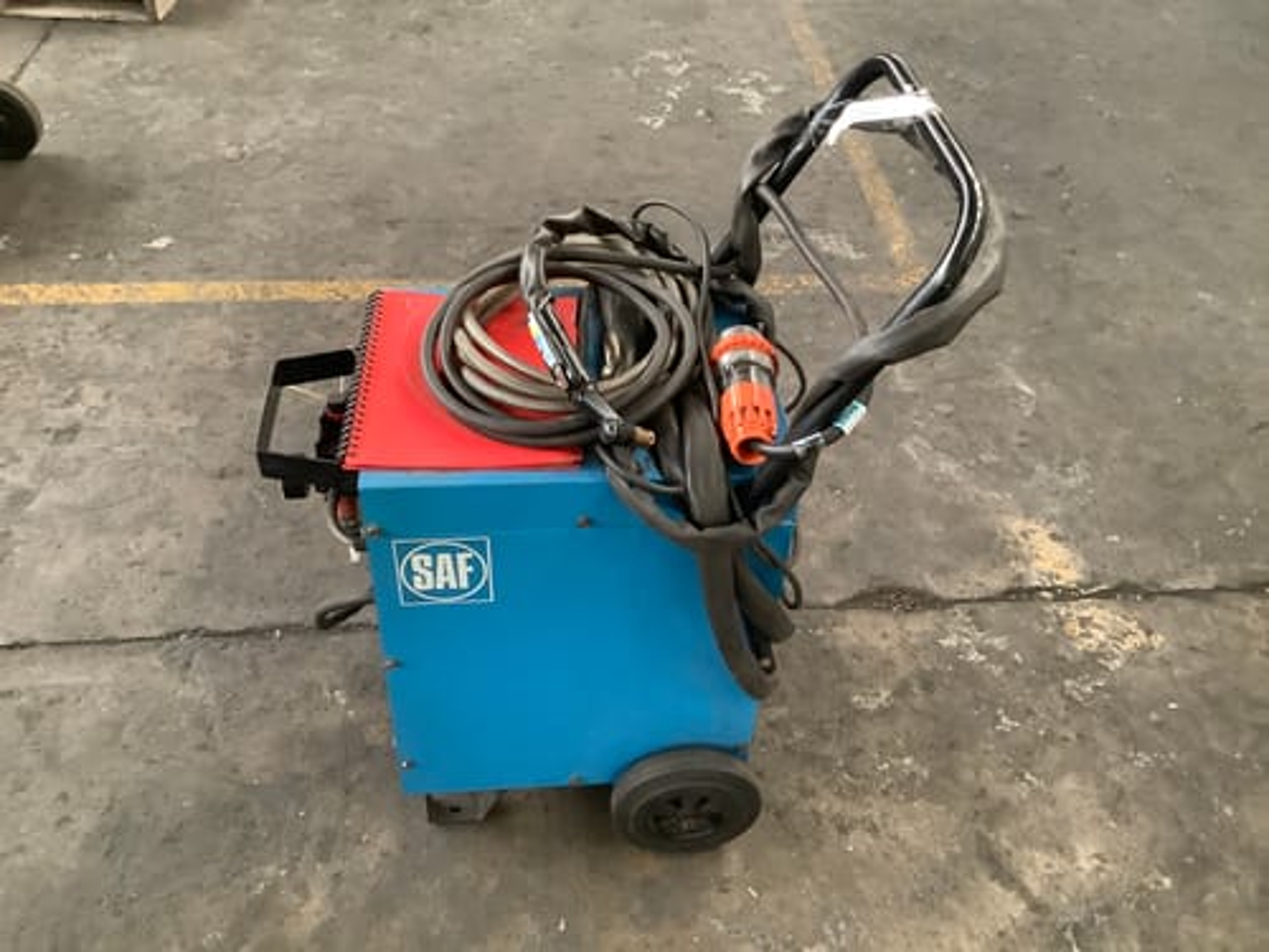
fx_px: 1136
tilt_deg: -41.9
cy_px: 476
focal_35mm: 31
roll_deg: +0.6
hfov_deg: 58.4
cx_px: 634
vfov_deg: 45.4
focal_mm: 3.3
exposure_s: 1/30
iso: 400
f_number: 2.4
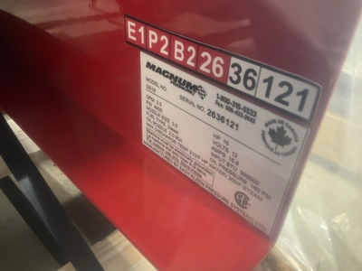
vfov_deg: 48.2
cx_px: 181
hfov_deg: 61.7
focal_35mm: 29
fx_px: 303
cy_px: 136
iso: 320
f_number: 1.8
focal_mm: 3
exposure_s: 1/30
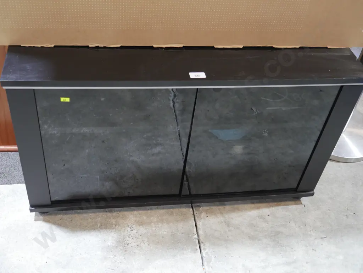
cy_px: 136
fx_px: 441
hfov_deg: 44.8
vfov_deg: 34.4
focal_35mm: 42
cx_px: 182
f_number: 4.6
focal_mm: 21
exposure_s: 1/60
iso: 1600
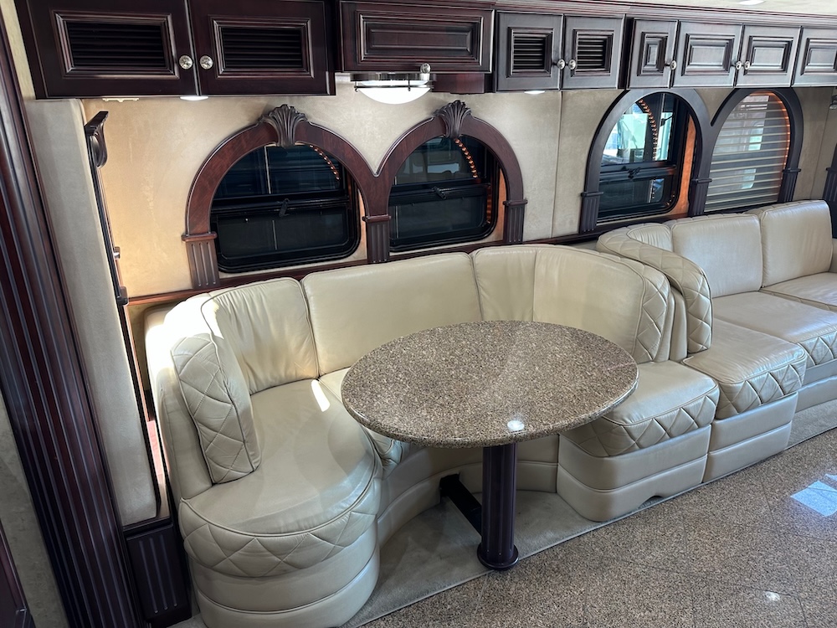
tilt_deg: -20.2
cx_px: 418
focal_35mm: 24
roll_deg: +1.2
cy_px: 314
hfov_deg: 71.6
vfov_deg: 56.8
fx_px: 580
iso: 160
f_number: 1.78
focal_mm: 6.86
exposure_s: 1/42
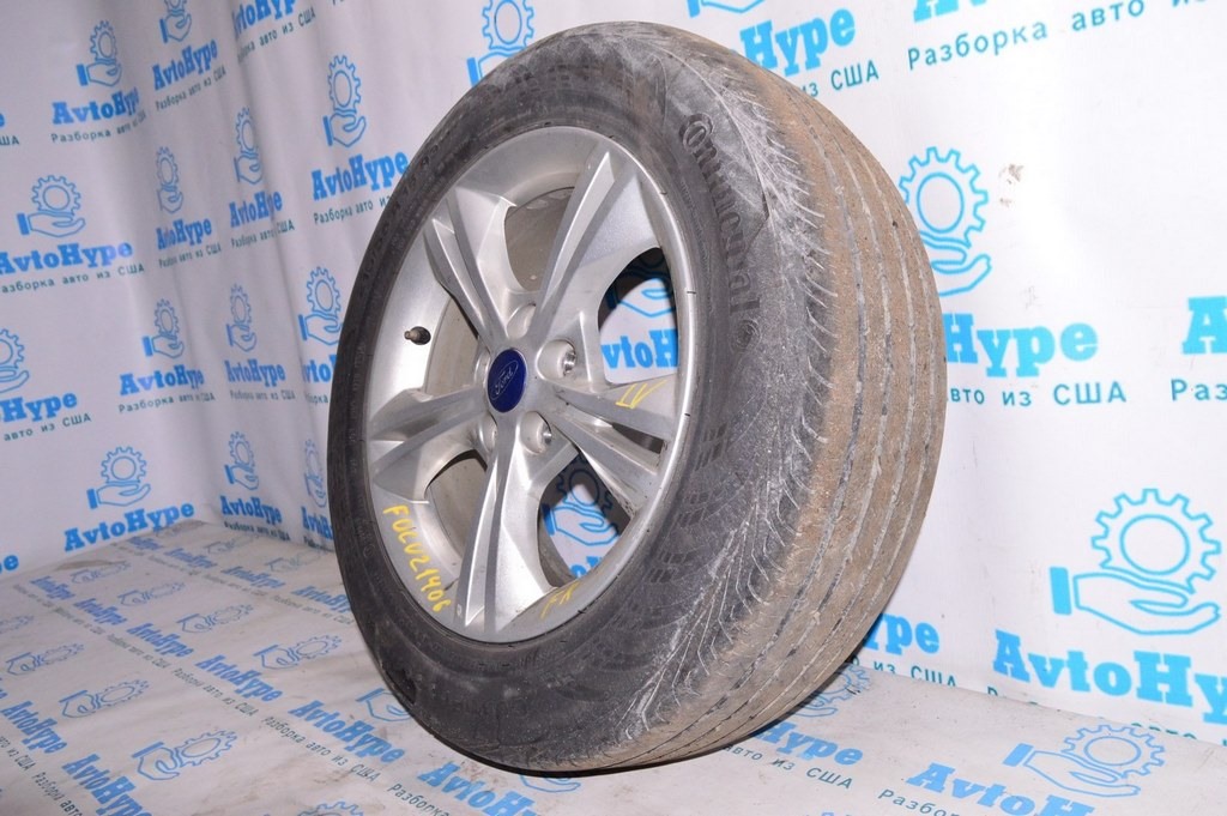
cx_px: 614
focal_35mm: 30
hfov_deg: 62.0
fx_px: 1022
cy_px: 408
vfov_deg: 43.5
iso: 1600
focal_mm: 20
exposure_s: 1/200
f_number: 8
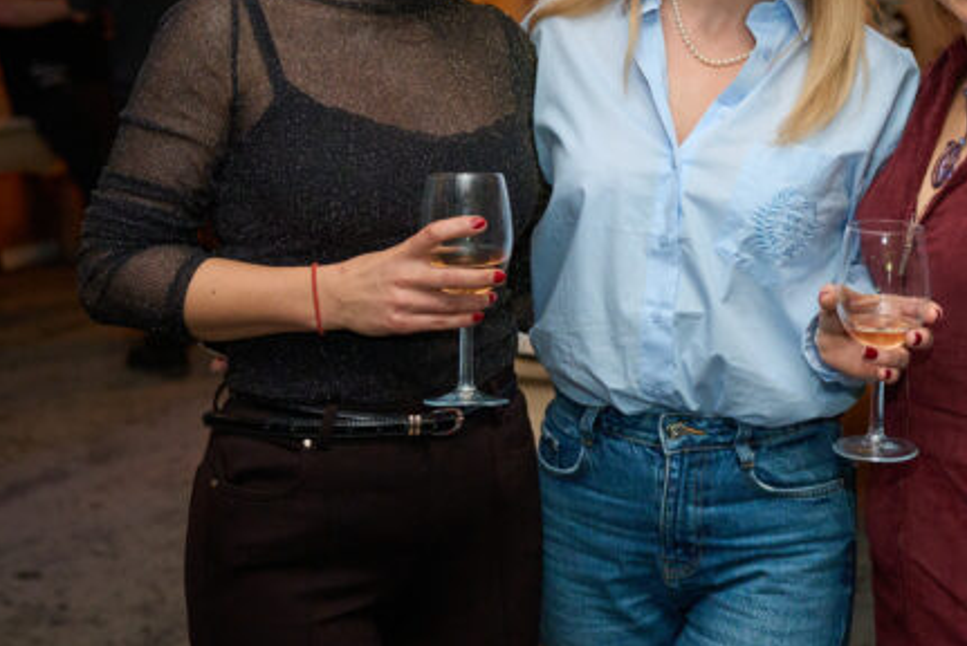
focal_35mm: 73
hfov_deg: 27.3
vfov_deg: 18.5
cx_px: 682
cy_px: 202
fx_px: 1972
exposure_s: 1/100
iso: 5000
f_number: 2.8
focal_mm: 41.2
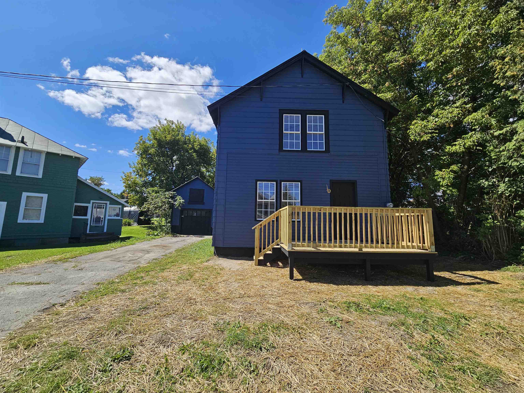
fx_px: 197
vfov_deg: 89.9
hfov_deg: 106.2
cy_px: 196
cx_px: 262
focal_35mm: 13
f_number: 2.2
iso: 50
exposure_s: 1/2027
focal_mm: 2.2
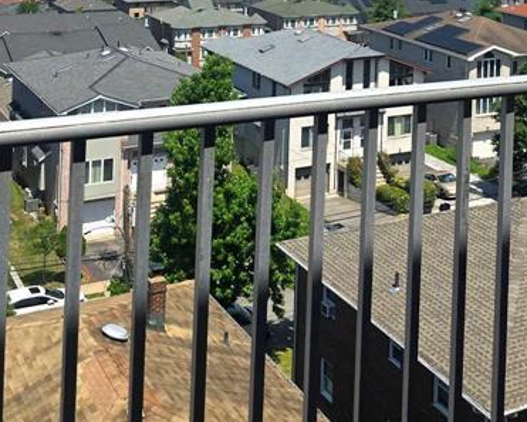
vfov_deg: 22.5
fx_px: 967
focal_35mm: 62
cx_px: 388
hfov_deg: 30.0
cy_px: -98
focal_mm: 6.3
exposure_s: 1/10000
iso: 80
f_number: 1.7
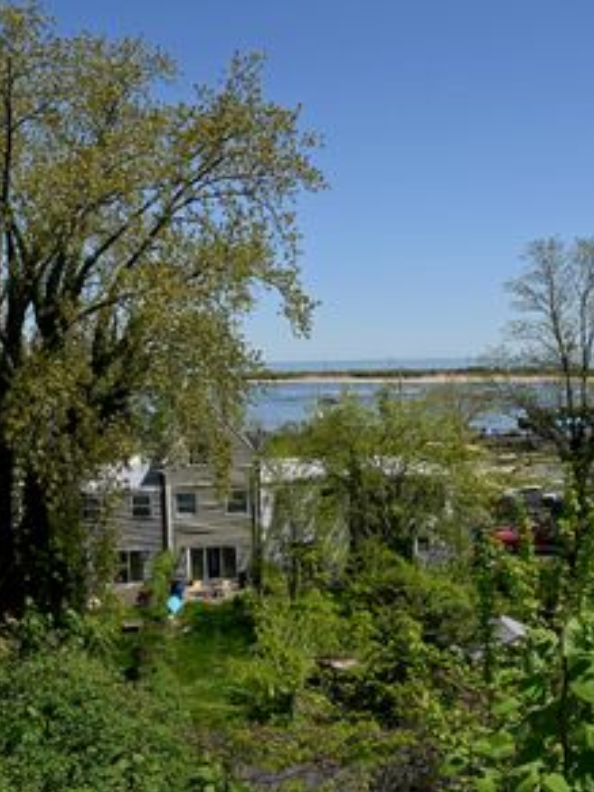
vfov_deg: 37.5
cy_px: 424
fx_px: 1167
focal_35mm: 51
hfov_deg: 28.6
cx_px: 279
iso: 100
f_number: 11
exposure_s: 1/200
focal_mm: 31
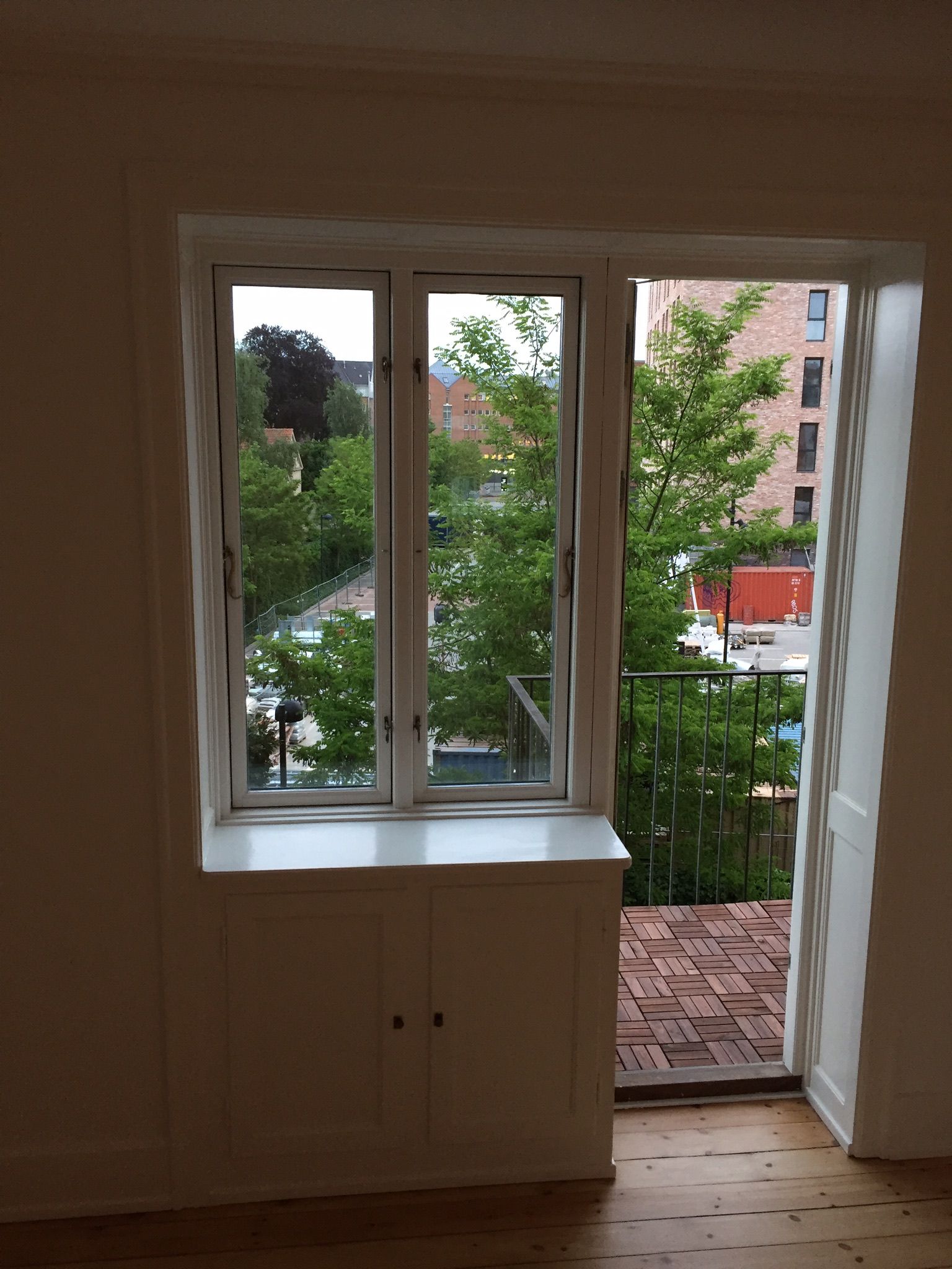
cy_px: 634
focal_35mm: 29
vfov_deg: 61.7
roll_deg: -1.5
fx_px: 1063
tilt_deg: -10.2
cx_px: 476
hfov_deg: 48.2
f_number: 2.2
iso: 160
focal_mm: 4.15
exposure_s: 1/33
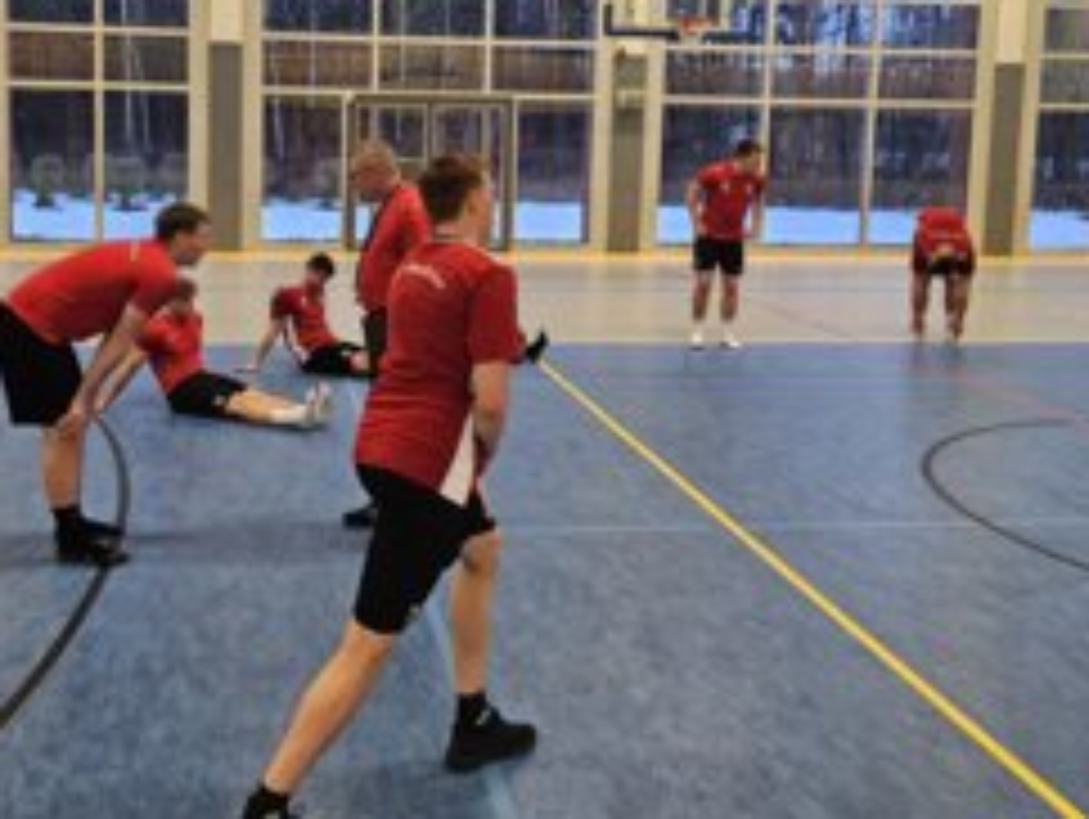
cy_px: 216
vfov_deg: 37.0
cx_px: 428
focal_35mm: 38
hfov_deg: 48.6
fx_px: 1197
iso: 500
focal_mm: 5.4
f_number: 1.8
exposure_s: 1/100
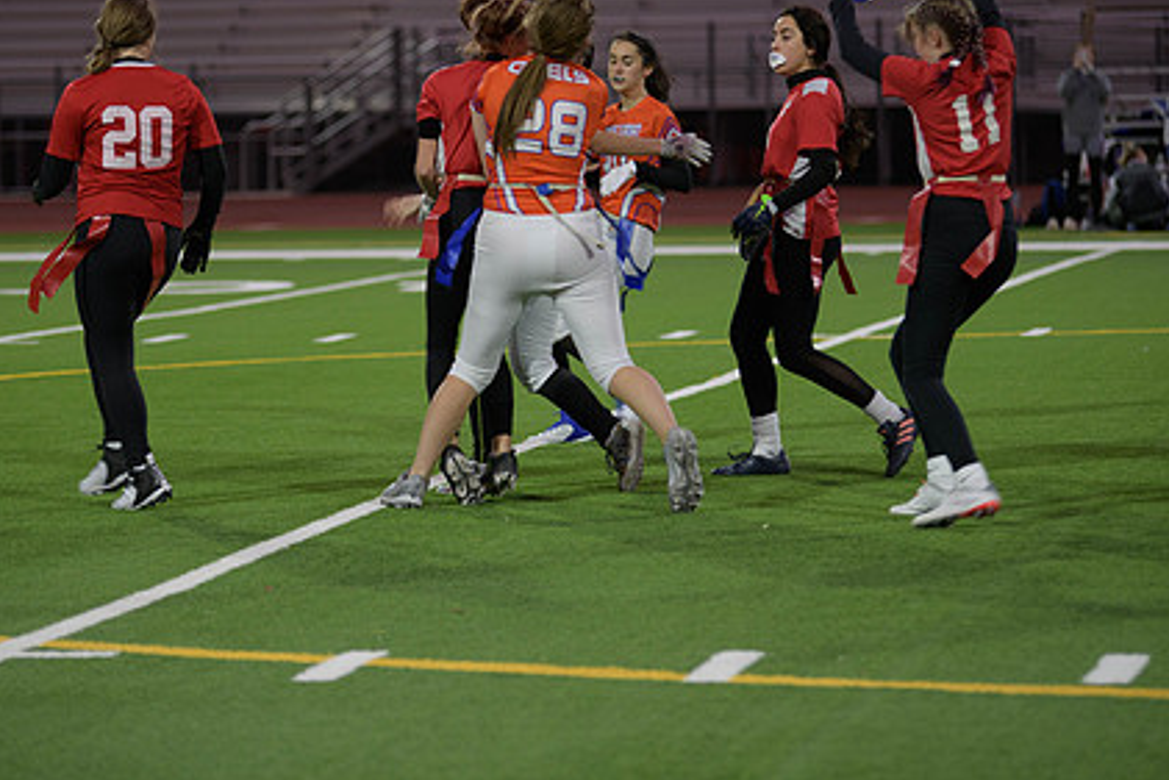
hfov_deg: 11.1
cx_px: 511
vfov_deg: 7.4
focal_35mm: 186
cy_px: 279
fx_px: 6042
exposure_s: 1/200
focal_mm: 135
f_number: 2.8
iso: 450
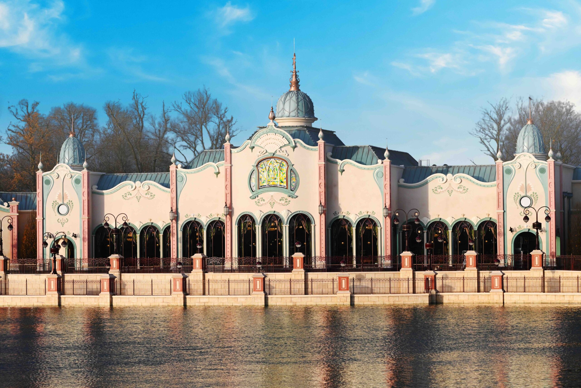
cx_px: 290
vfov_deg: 11.4
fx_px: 1937
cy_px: 194
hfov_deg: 17.1
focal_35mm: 120
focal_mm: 120
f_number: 6.3
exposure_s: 1/1600
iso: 500
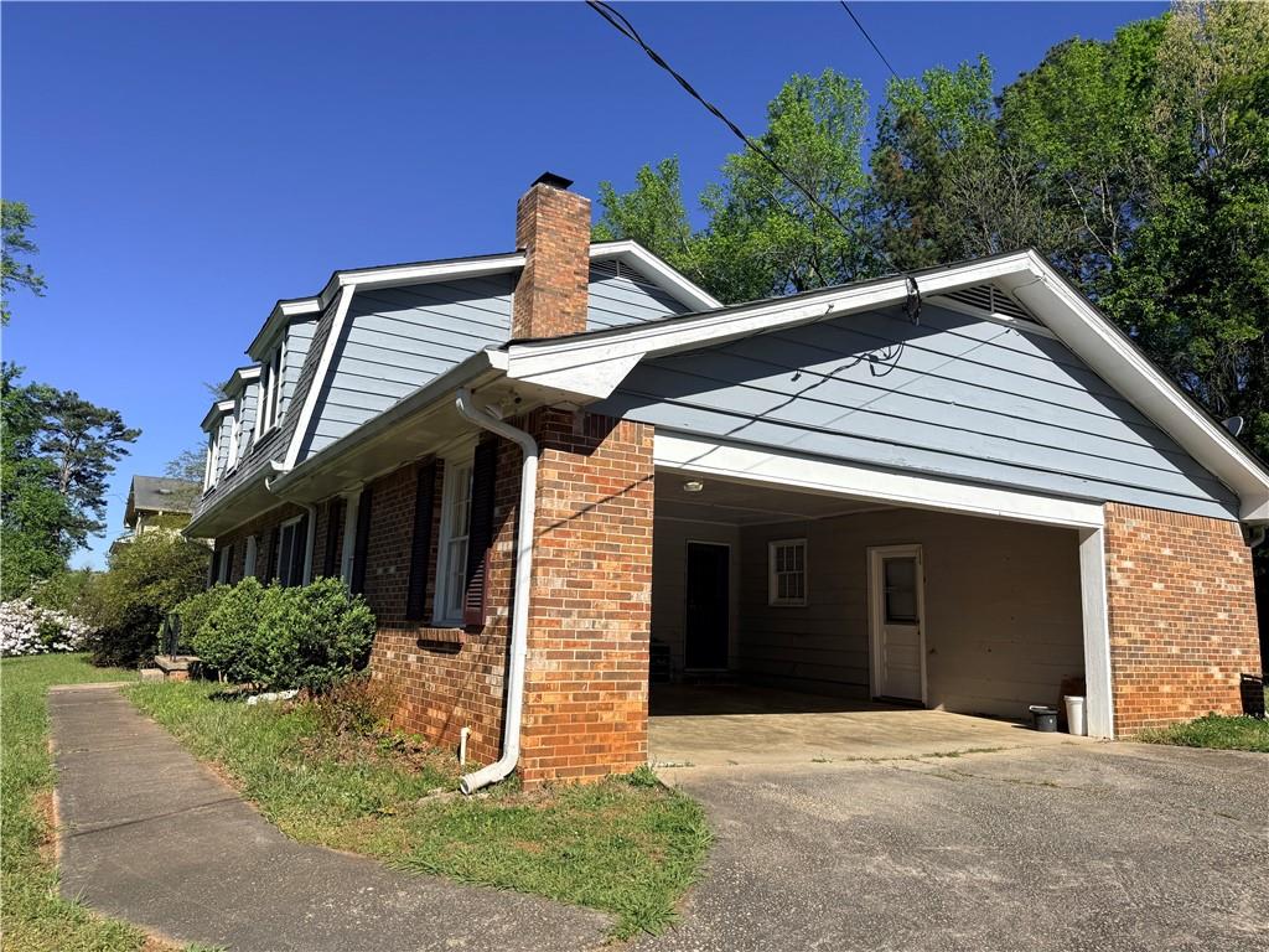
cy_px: 476
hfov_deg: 71.6
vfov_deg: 56.8
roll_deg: -0.8
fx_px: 880
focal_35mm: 24
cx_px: 634
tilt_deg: +9.9
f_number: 1.78
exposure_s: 1/6711
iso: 80
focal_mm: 6.76
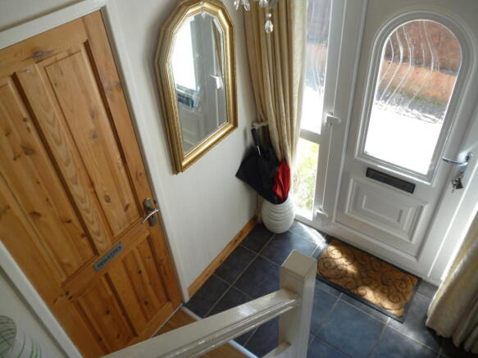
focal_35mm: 28
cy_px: 179
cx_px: 239
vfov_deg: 49.7
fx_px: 387
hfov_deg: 63.5
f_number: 3.1
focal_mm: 5
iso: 100
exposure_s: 1/80
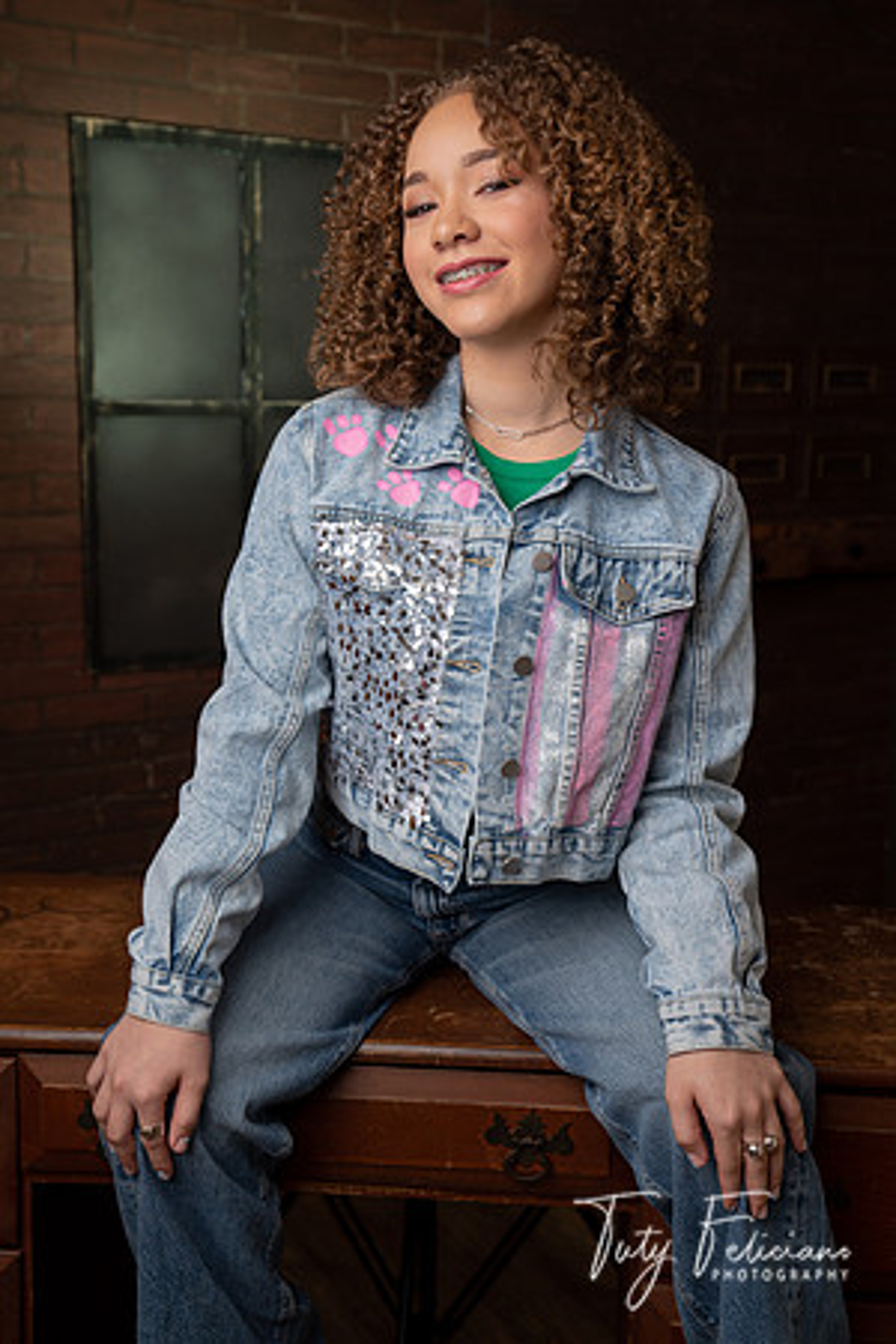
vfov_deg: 44.5
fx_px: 1643
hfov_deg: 30.5
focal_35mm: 44
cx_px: 448
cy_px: 672
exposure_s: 1/80
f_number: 5
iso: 100
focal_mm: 44
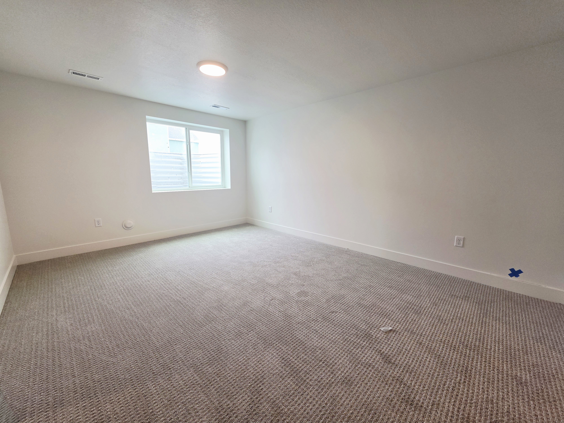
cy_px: 212
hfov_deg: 106.2
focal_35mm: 13
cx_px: 282
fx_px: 212
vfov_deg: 89.9
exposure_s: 1/120
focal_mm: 2.2
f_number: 1.9
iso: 50
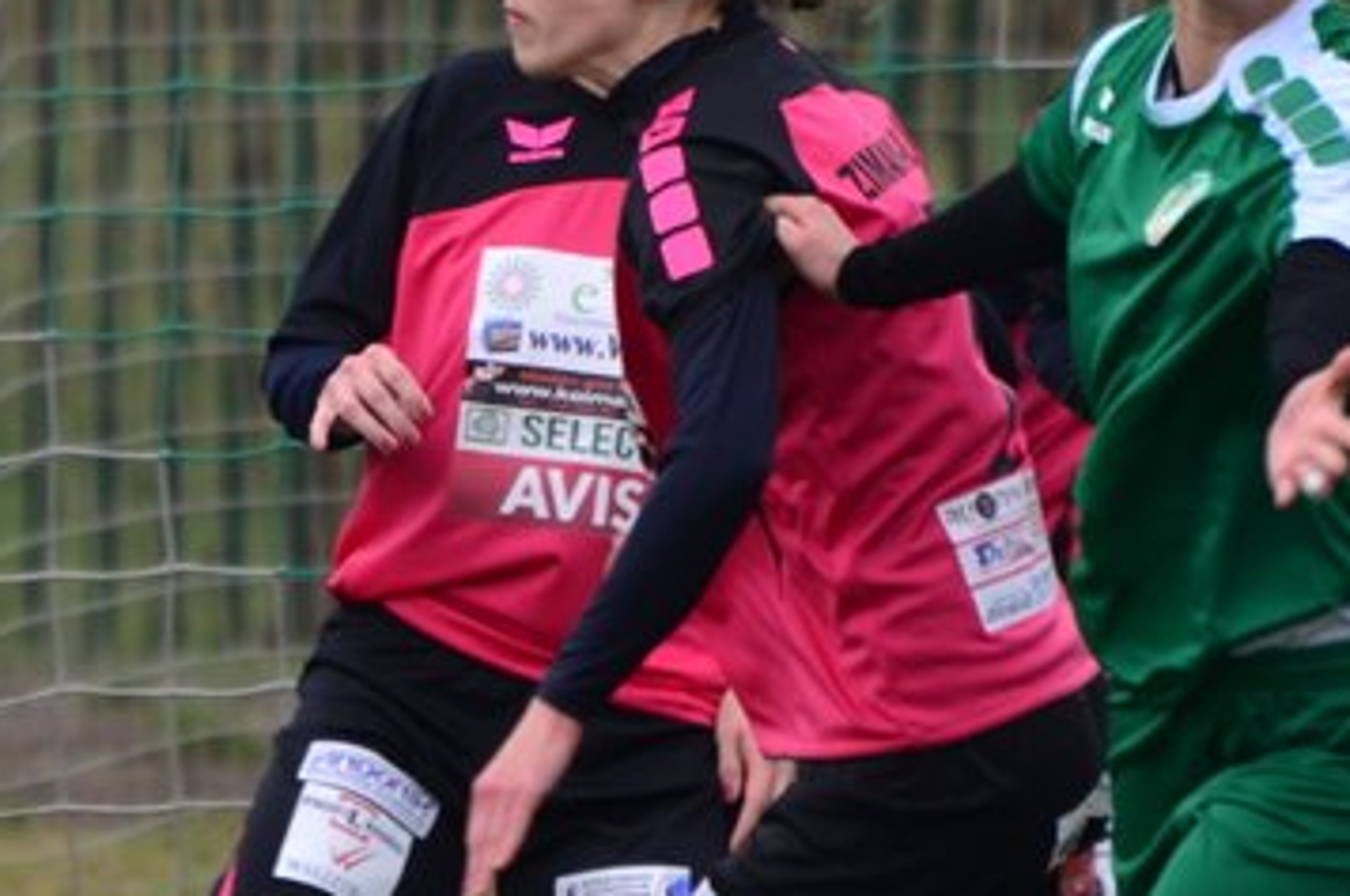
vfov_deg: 1.1
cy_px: 70
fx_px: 47185
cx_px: 174
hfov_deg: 1.6
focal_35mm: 1260
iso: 200
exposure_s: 1/400
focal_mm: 300
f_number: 5.6
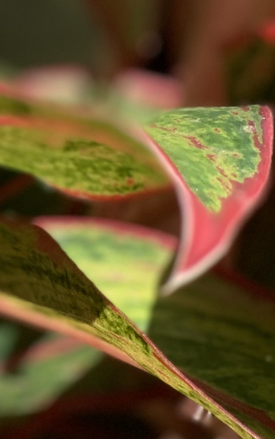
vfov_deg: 8.6
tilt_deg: -33.4
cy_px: -424
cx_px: -341
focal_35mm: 231
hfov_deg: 5.5
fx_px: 2771
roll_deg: +5.1
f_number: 2.4
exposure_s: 1/500
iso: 16
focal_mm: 6
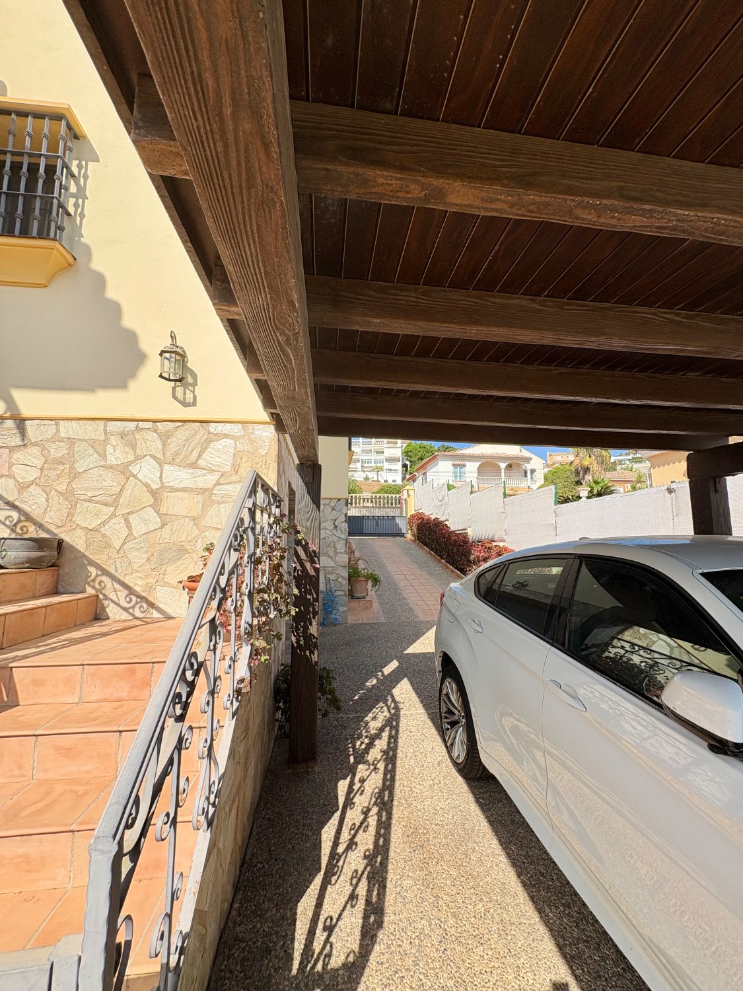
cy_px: 496
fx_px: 401
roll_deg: -0.2
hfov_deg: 85.7
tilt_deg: +6.8
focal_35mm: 14
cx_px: 372
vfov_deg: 102.1
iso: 50
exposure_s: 1/1506
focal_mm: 2.22
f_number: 2.2
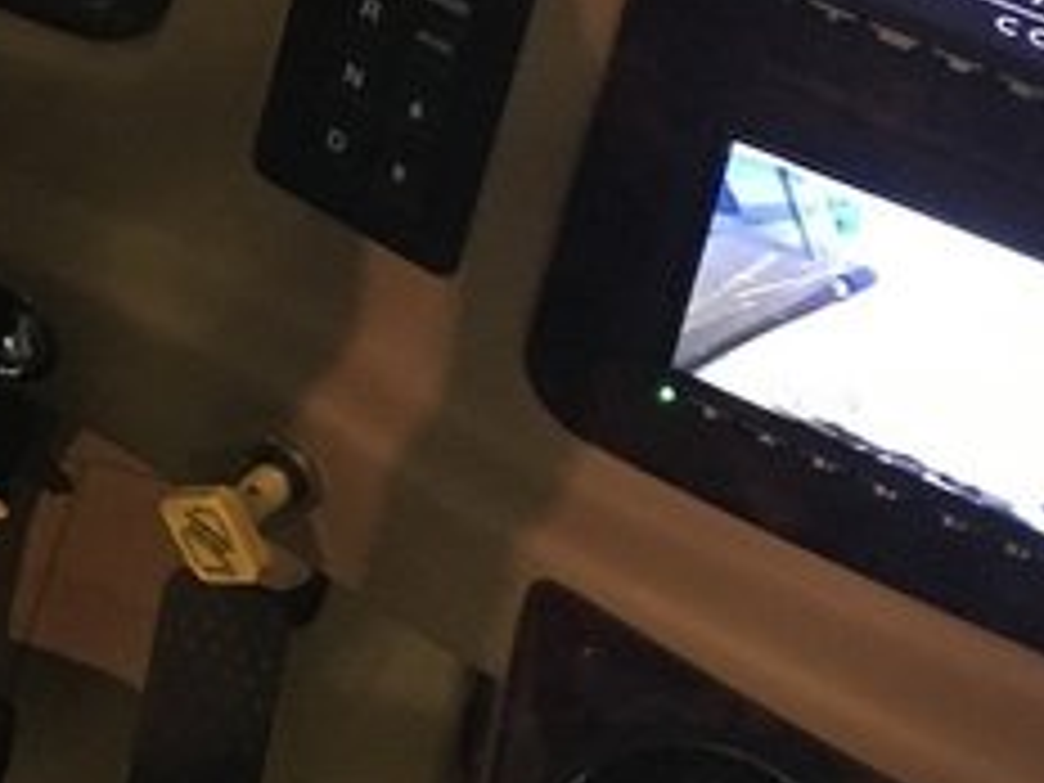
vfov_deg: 14.4
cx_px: -207
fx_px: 3016
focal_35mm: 100
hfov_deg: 18.6
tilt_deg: -45.4
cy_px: -117
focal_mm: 4.15
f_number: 2.2
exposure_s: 1/15
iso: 320
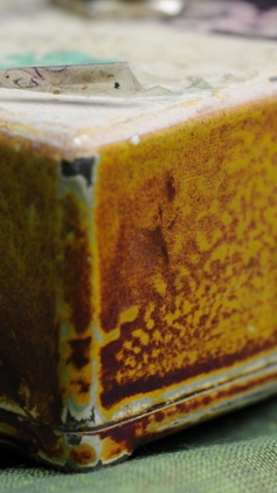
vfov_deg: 10.3
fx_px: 2727
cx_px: 313
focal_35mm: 209
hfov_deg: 5.8
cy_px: 205
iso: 800
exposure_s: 1/60
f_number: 9
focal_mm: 105
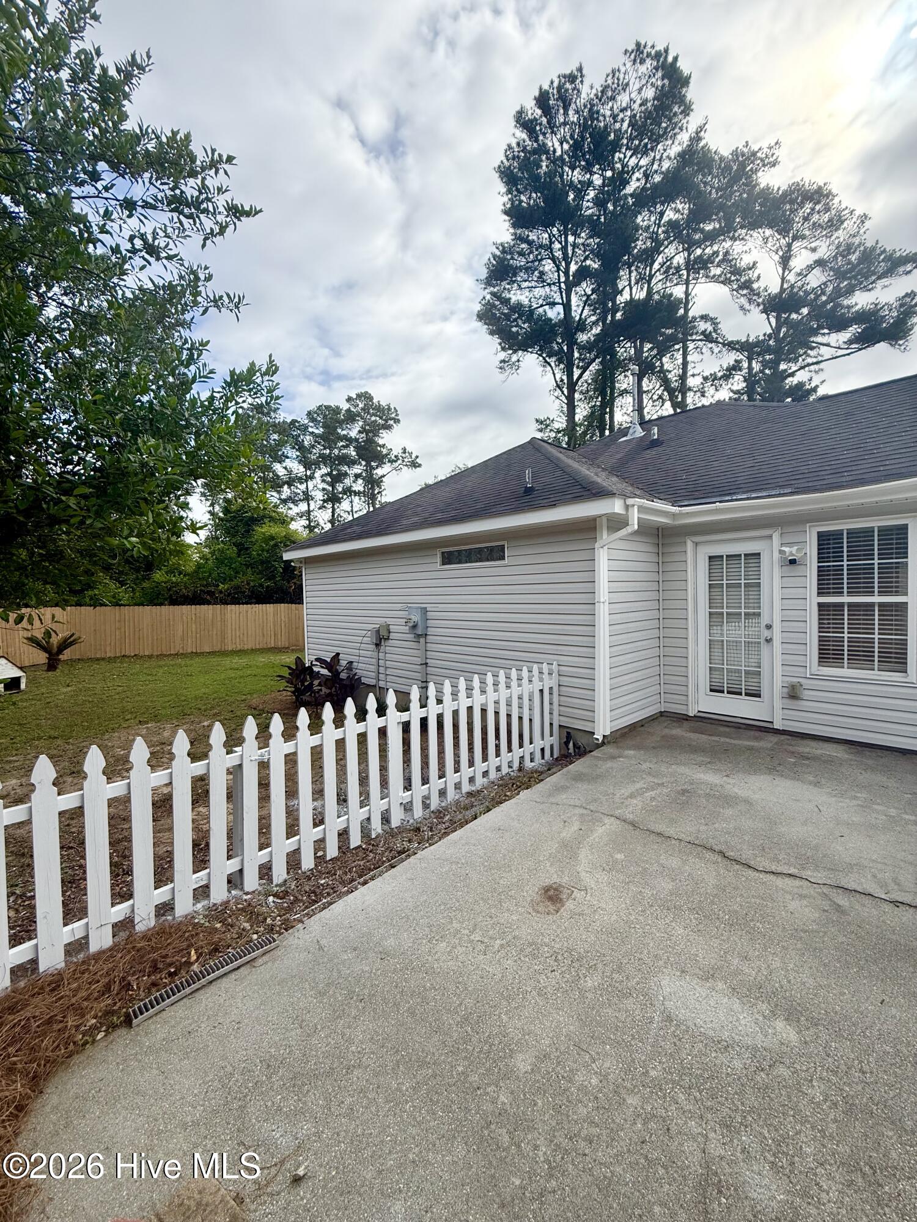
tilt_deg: -1.4
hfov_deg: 85.7
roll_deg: +1.5
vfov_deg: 102.1
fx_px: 494
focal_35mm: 14
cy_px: 611
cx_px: 458
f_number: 2.2
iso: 64
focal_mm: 2.22
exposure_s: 1/2092
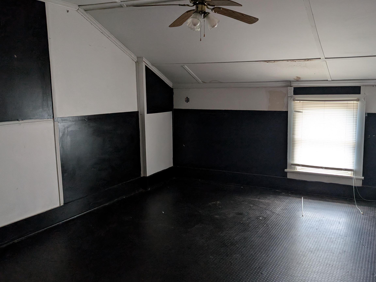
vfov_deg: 44.1
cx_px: 221
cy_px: 151
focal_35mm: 32
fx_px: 348
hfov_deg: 56.5
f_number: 1.68
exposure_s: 1/87.8
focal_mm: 6.9
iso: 165
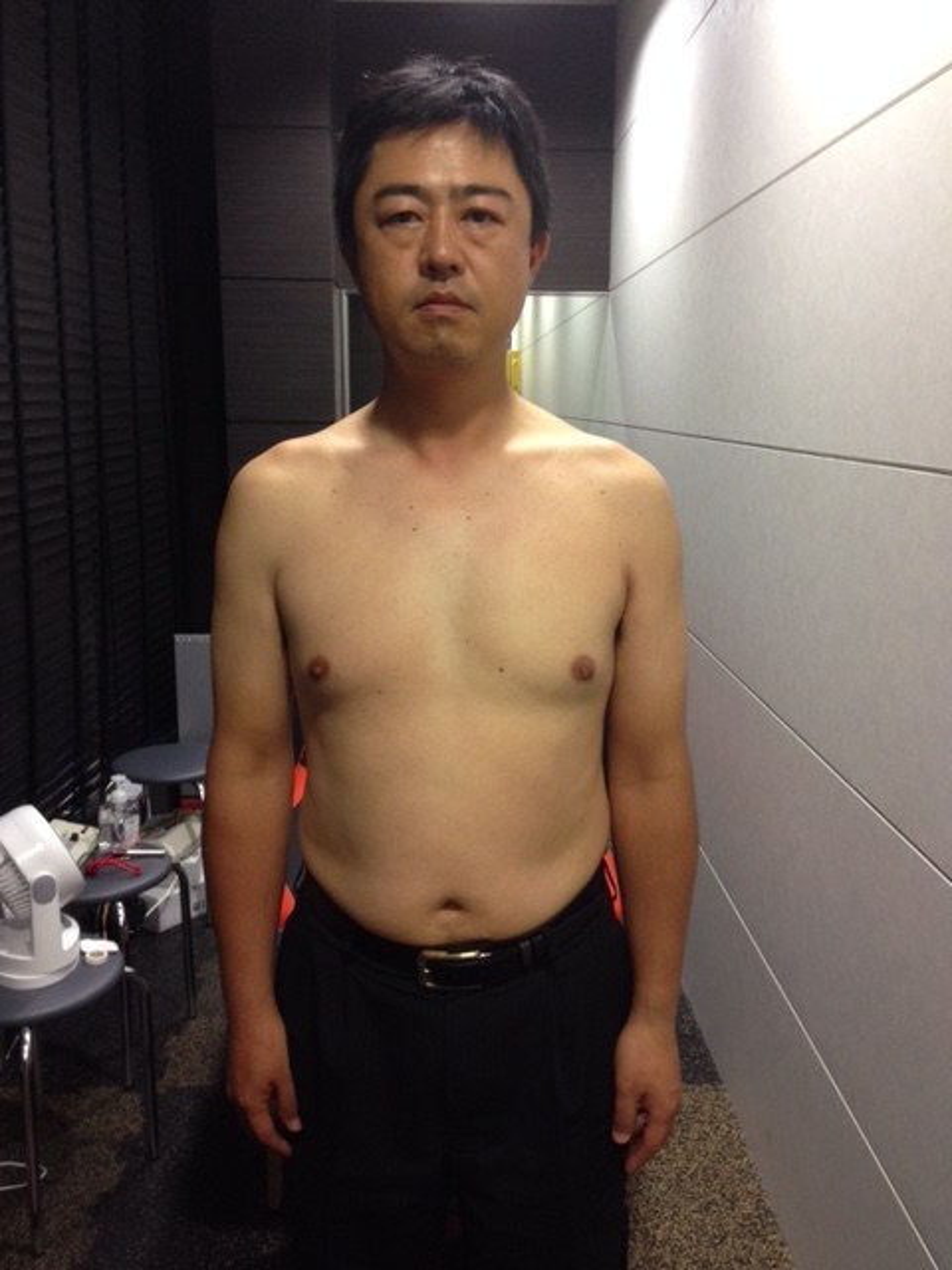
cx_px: 476
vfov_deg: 55.4
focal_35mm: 33
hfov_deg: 42.9
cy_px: 635
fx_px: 1210
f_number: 2.4
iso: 160
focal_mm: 4.12
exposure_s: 1/20
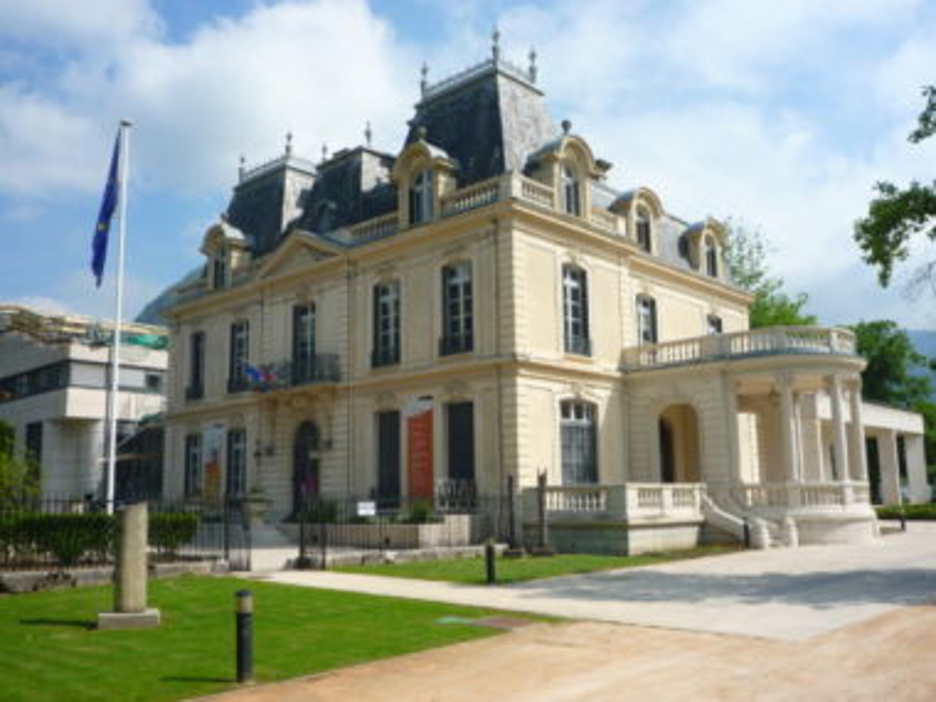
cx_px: 468
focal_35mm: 33
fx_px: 892
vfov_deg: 42.9
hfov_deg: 55.4
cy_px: 351
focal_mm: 5.8
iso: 100
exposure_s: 1/800
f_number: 4.5
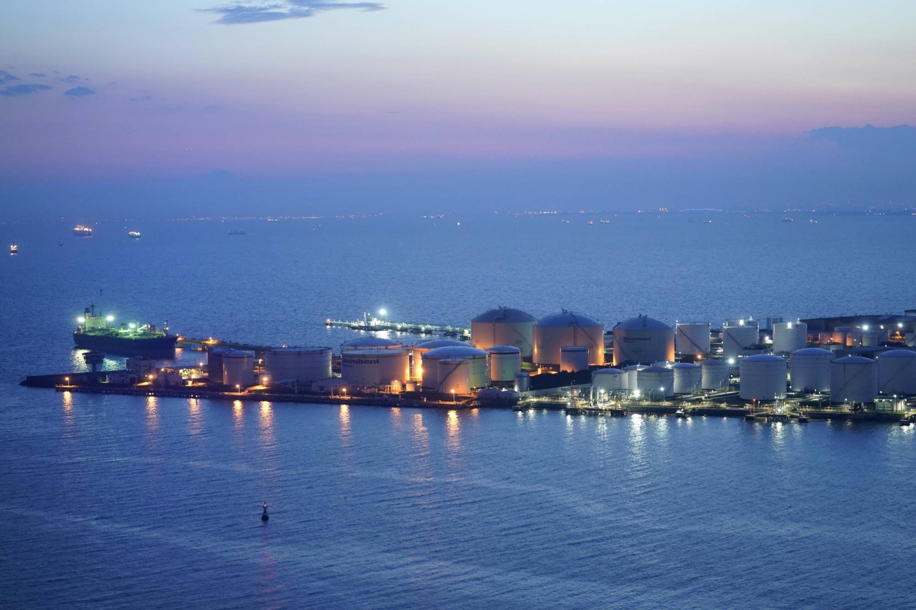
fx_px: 1780
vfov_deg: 19.4
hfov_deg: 28.9
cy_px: 305
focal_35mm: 70
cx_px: 458
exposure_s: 1/20
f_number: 2.8
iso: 3200
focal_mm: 70
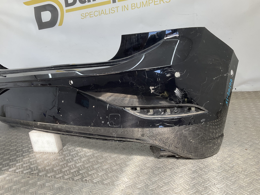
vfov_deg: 48.2
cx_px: 130
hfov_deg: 61.7
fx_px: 218
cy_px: 98
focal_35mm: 29
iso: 16
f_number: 1.8
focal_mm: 3
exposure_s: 1/197
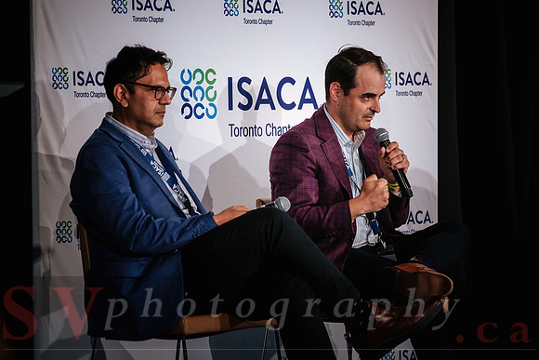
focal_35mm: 232
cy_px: 177
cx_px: 243
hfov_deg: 8.9
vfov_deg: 5.9
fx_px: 3471
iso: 800
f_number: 2.8
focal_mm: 140
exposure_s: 1/100
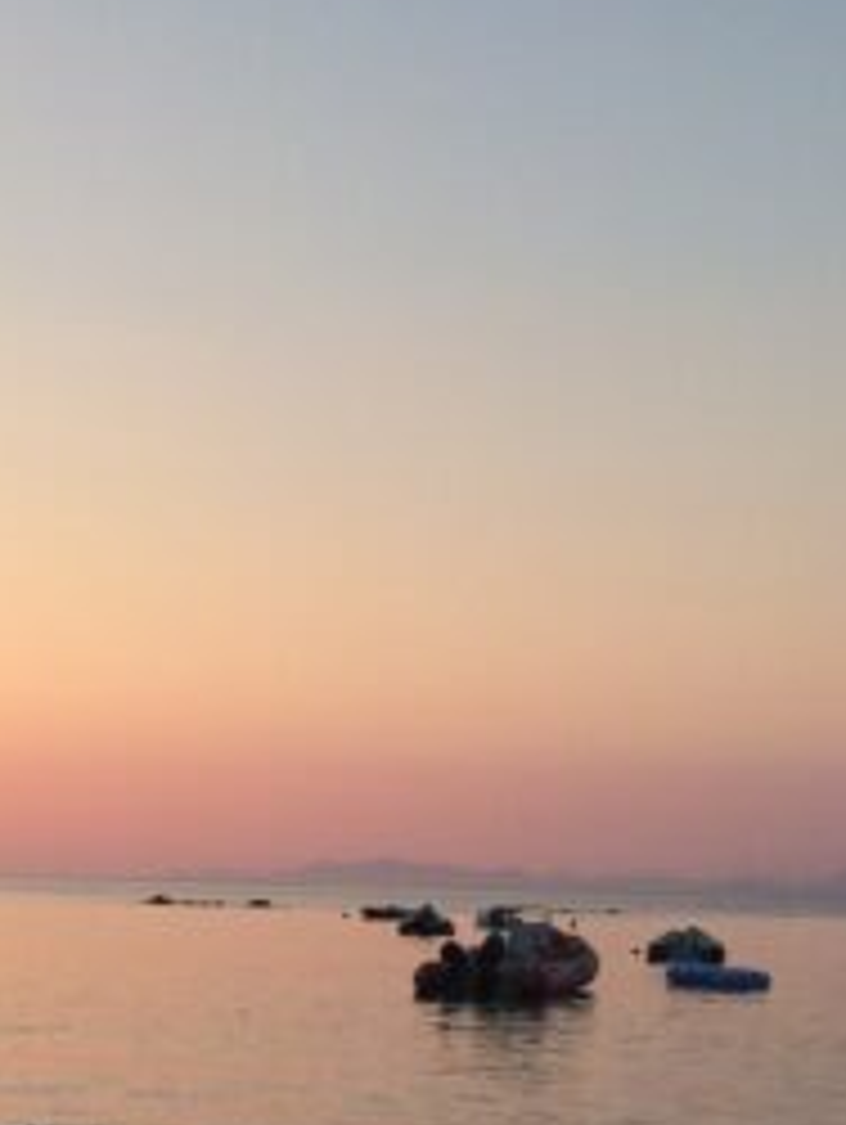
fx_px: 2375
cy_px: 1346
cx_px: 110
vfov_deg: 24.2
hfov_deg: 19.9
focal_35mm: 73
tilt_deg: -12.4
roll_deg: -0.8
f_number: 2.2
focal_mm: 4.15
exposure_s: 1/394
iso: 32
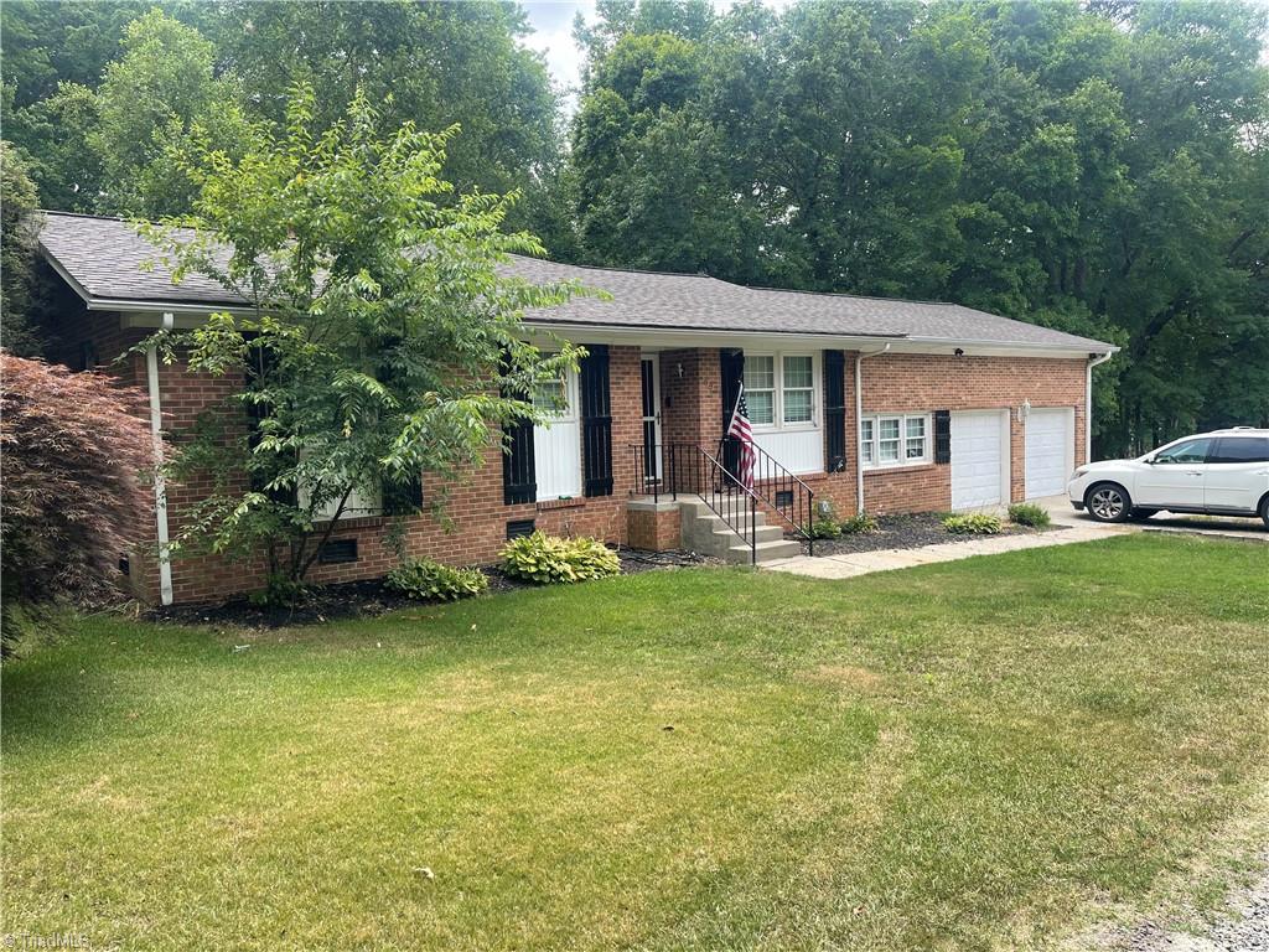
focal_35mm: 25
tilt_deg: -5.1
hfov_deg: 69.4
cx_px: 634
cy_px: 476
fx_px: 916
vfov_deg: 54.9
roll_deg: +0.6
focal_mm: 5.1
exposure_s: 1/923
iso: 32
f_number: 1.6
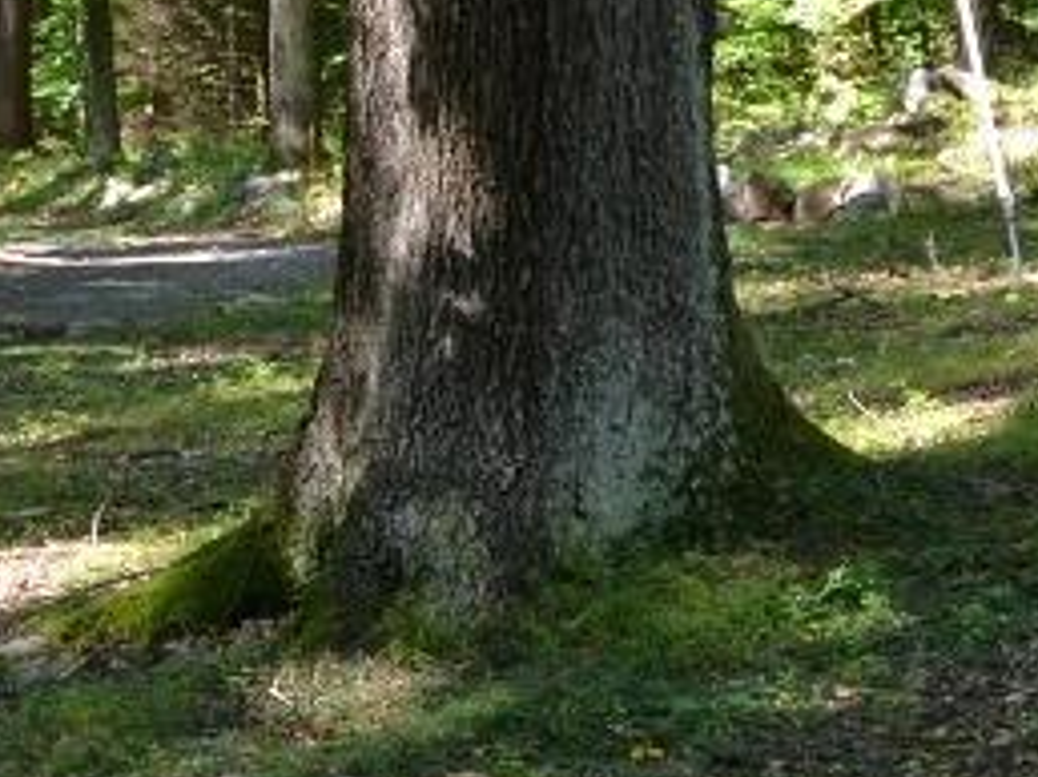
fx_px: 3865
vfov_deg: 11.4
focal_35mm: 129
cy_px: 107
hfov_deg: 15.0
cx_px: -40
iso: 400
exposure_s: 1/125
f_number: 5.6
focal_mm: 18
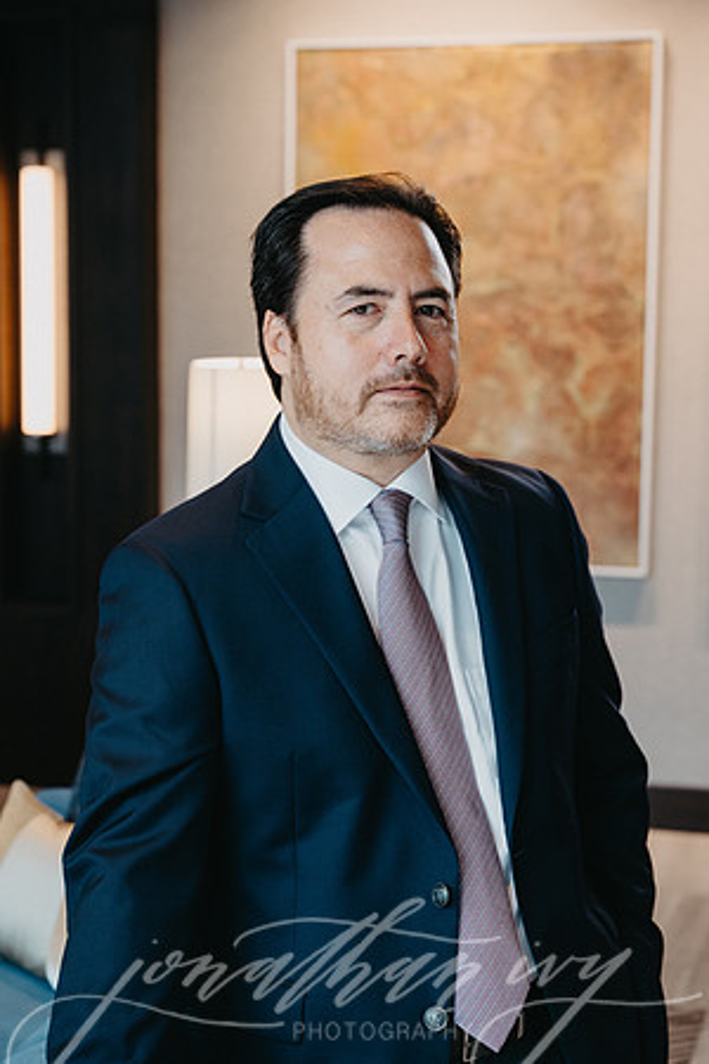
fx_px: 2068
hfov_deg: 19.5
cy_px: 532
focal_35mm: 70
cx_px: 354
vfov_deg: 28.8
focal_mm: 70
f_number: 5
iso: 1000
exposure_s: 1/125
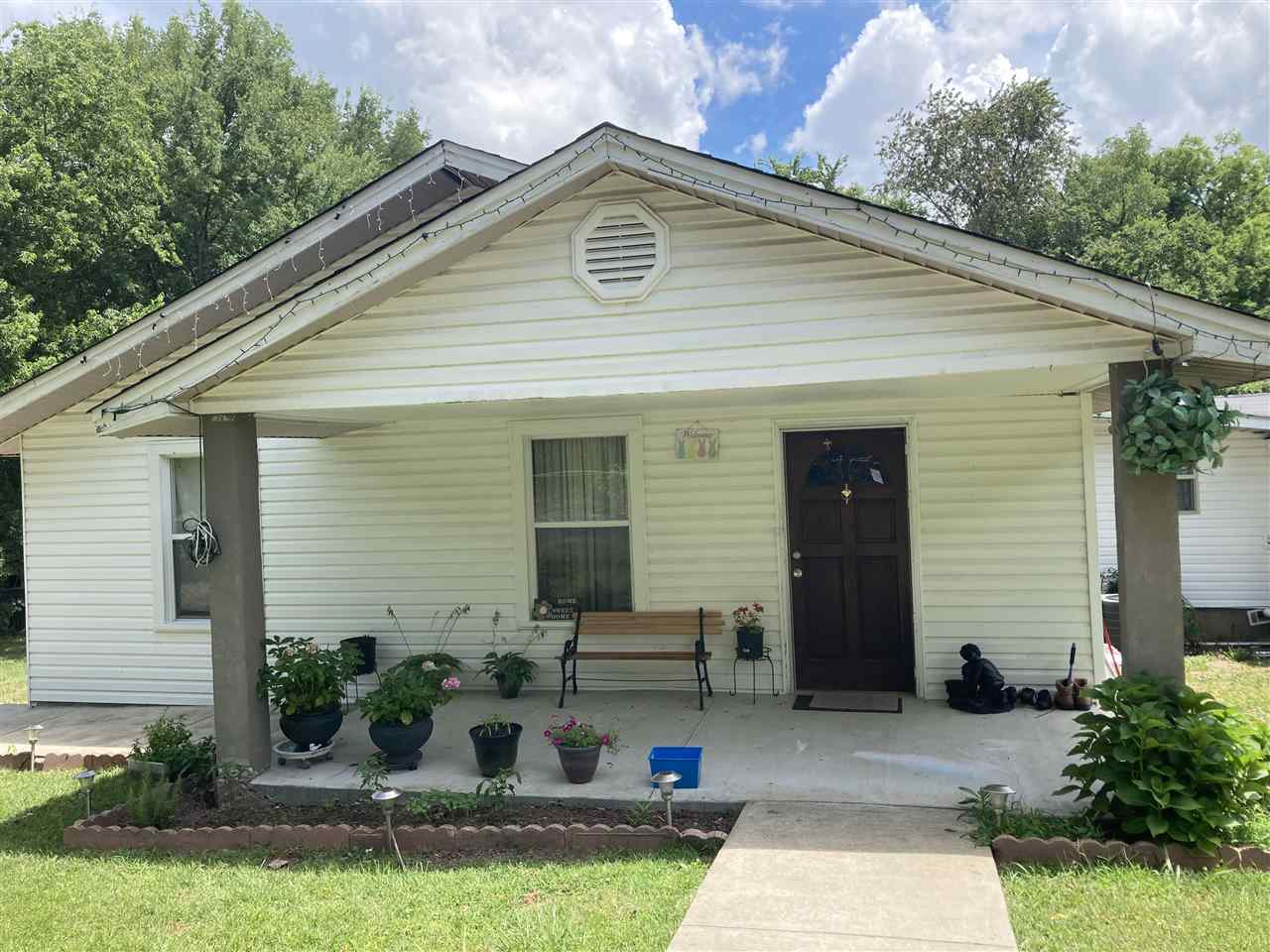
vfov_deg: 49.7
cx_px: 635
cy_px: 476
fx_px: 1027
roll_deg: +1.7
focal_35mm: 28
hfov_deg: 63.4
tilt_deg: -0.1
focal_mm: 3.99
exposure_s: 1/649
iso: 20
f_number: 1.8
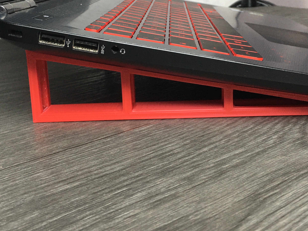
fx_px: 427
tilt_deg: -11.4
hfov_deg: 39.6
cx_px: 167
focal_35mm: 48
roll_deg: +2.9
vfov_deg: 29.9
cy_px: 64
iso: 50
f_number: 2.2
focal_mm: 4.15
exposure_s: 1/33
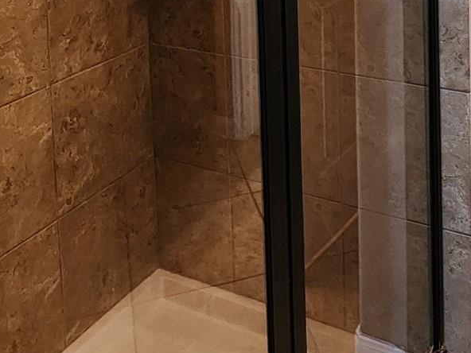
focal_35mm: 45
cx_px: 344
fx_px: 612
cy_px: -132
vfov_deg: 26.2
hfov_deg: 41.1
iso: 320
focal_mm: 2.2
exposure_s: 1/60
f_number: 2.2
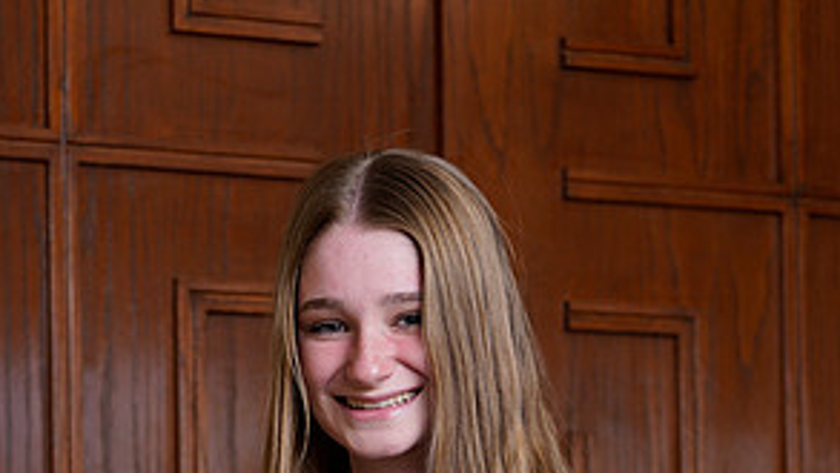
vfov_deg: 6.8
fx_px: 3921
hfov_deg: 12.2
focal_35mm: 176
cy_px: 662
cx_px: 344
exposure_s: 1/250
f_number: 5.6
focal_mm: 85
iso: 200
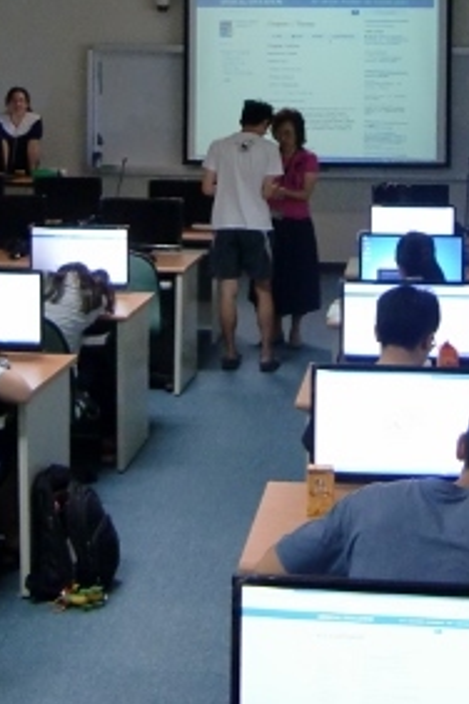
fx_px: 1290
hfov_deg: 20.6
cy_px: 130
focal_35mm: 66
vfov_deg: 29.7
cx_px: 272
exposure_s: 1/60
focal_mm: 4.9
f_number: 2.6
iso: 320
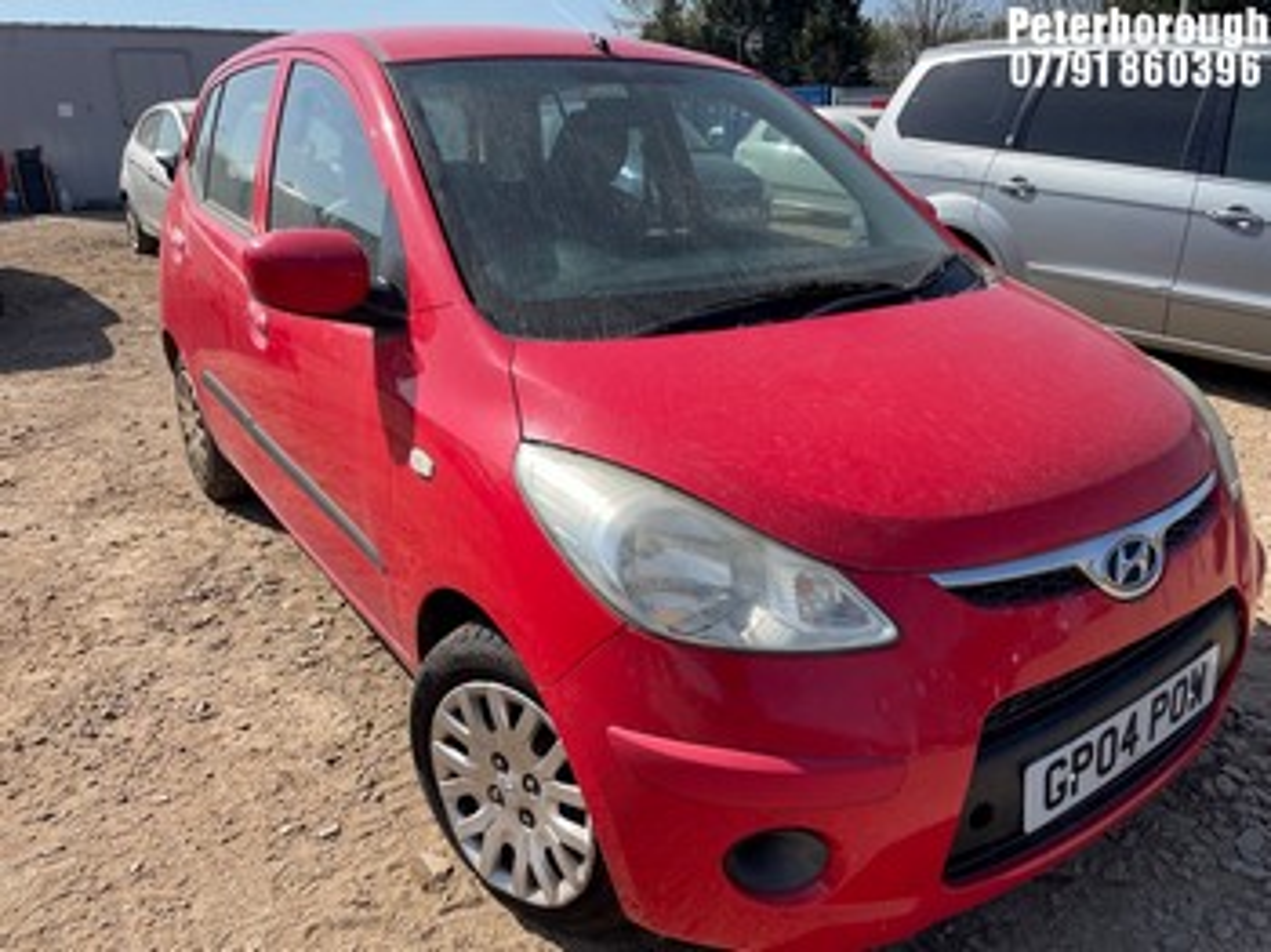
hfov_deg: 67.3
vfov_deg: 53.0
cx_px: 636
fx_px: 954
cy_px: 476
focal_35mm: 26
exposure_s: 1/2304
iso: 32
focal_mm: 4.2
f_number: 1.6
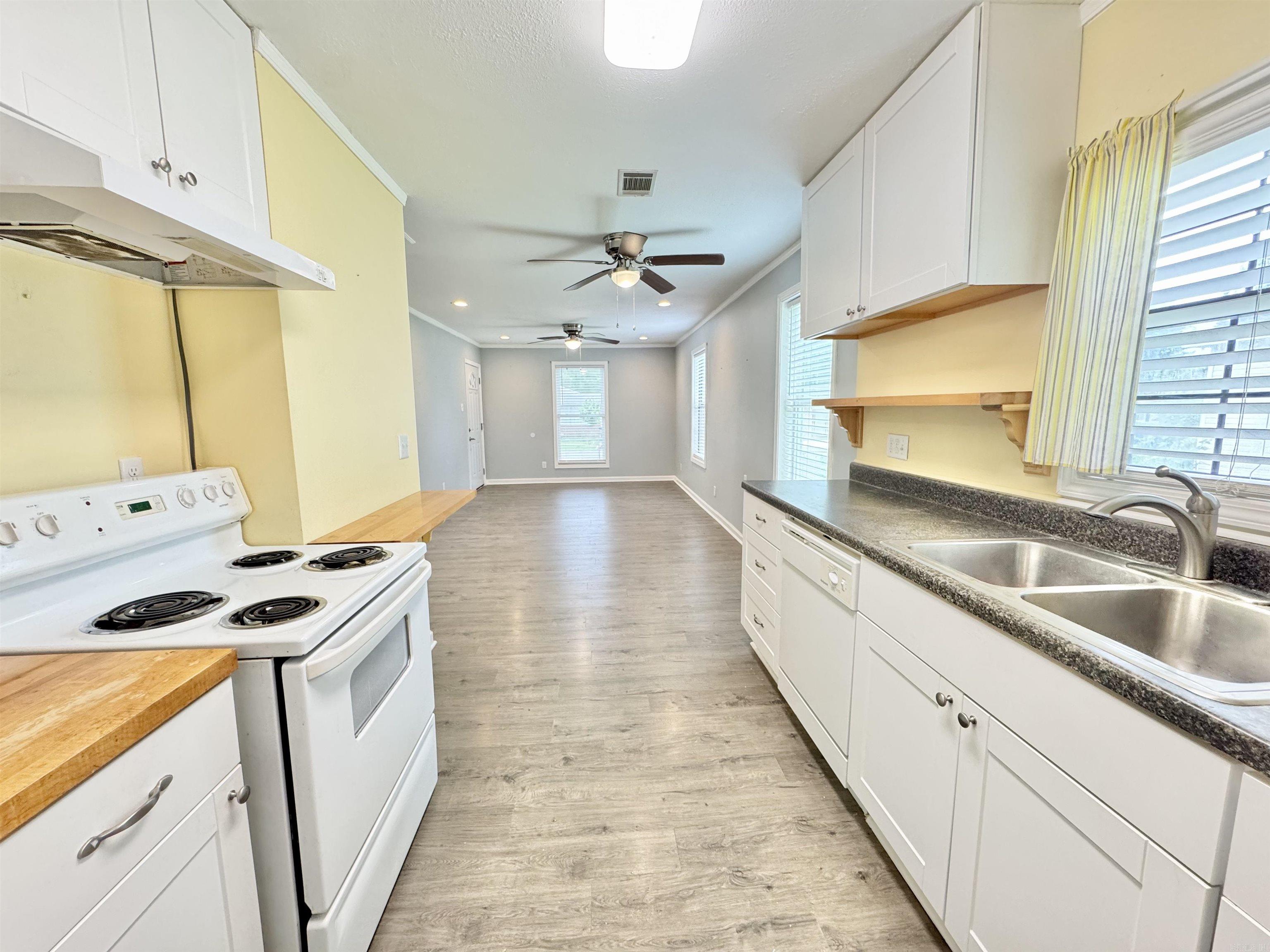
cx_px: 635
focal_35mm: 14
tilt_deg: -7.8
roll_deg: +0.1
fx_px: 514
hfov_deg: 102.1
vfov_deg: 85.7
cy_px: 476
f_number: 2.2
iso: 250
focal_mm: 2.22
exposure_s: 1/60
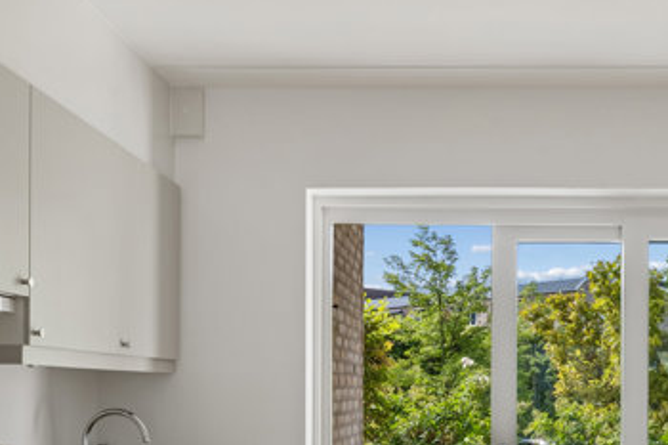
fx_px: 890
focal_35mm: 48
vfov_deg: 27.0
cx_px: 473
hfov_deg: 40.3
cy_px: 408
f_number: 10
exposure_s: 1/30
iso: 160
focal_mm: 21
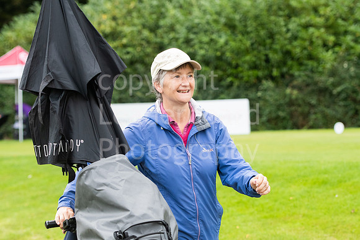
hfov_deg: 16.1
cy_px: 120
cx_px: 180
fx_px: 1275
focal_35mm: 128
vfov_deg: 10.8
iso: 1000
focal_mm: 85
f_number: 4
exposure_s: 1/1600
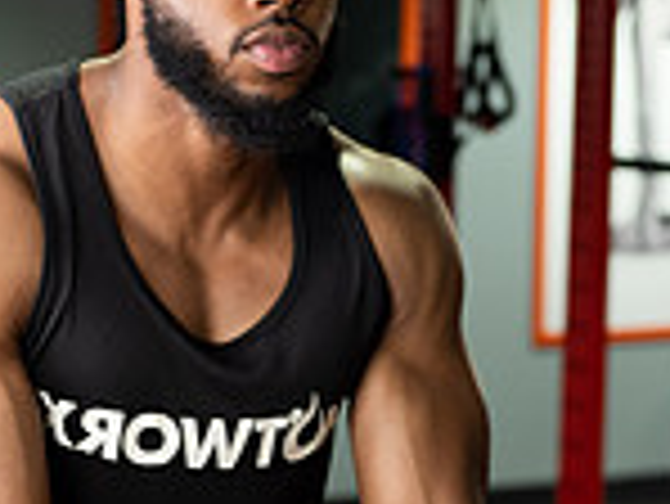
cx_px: 504
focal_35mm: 145
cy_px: 536
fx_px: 2809
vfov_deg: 10.1
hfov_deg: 13.6
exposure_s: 1/125
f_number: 2.8
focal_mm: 50
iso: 640
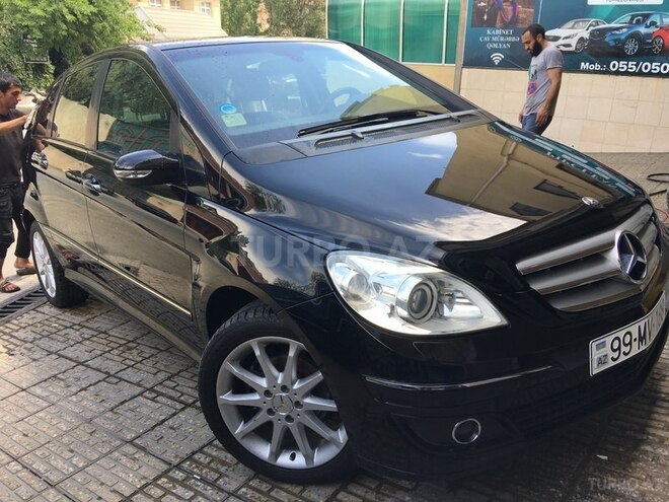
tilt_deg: -18.7
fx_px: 560
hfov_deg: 61.7
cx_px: 334
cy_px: 251
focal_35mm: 29
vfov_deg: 48.2
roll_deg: -0.7
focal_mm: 4.15
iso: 25
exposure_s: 1/272
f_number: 2.2
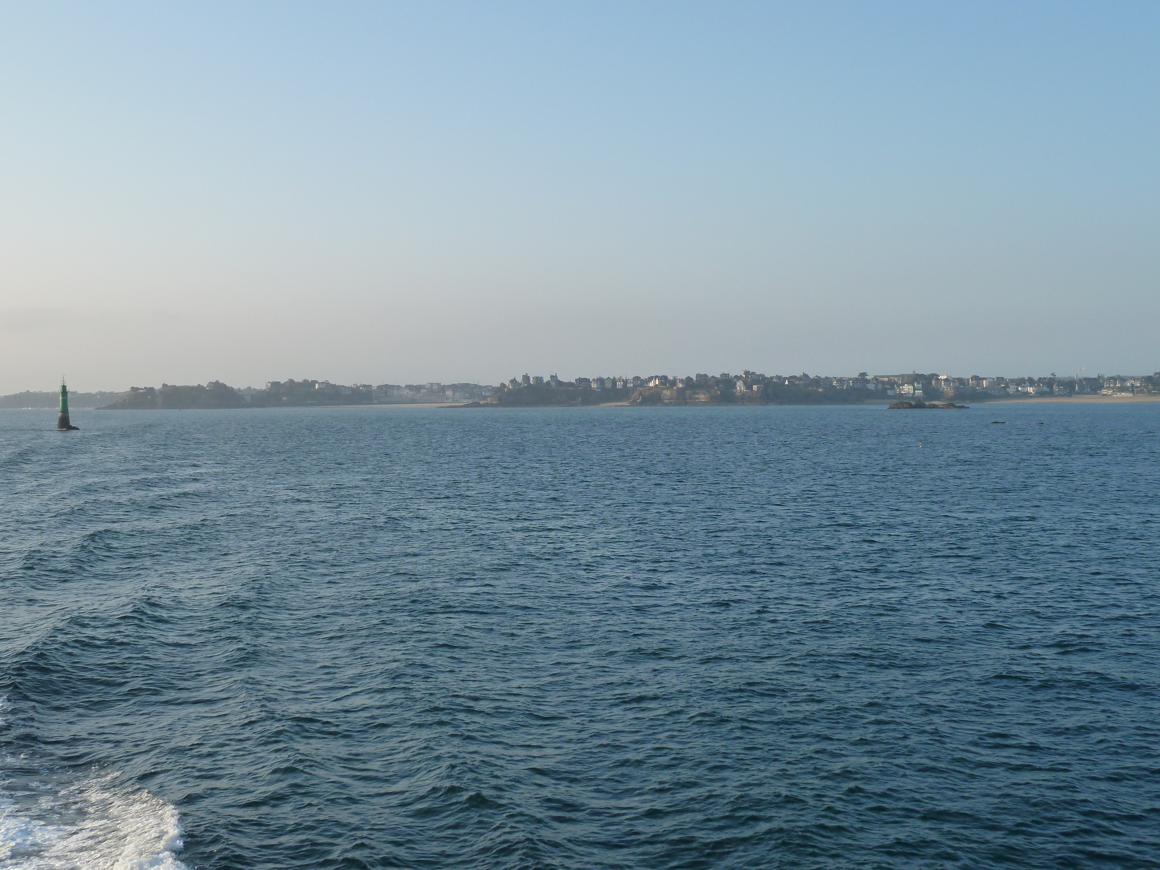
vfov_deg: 32.9
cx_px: 580
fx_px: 1474
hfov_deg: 42.9
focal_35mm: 44
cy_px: 435
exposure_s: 1/320
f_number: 4
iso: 125
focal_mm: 7.3
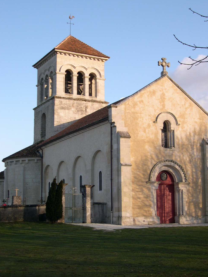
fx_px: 465
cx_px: 113
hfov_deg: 25.2
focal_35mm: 58
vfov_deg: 33.2
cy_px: 141
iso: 100
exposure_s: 1/487
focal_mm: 10.1
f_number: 3.1
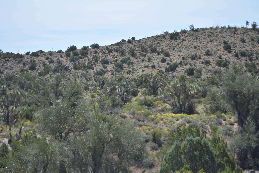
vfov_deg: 16.6
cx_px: 130
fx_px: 594
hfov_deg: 24.6
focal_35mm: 82
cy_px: 86
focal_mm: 55
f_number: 7.1
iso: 400
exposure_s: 1/1600
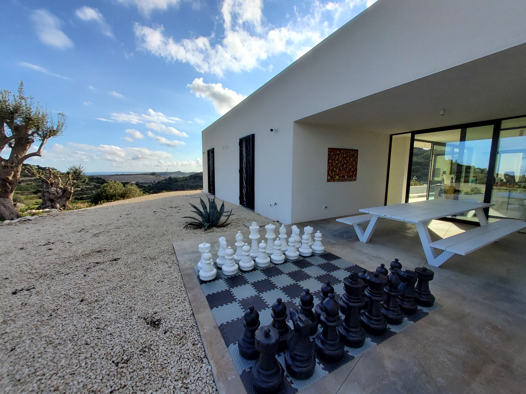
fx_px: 198
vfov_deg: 89.9
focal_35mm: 13
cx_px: 263
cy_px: 197
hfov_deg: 106.2
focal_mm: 1.13
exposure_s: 1/1421
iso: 50
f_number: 2.2
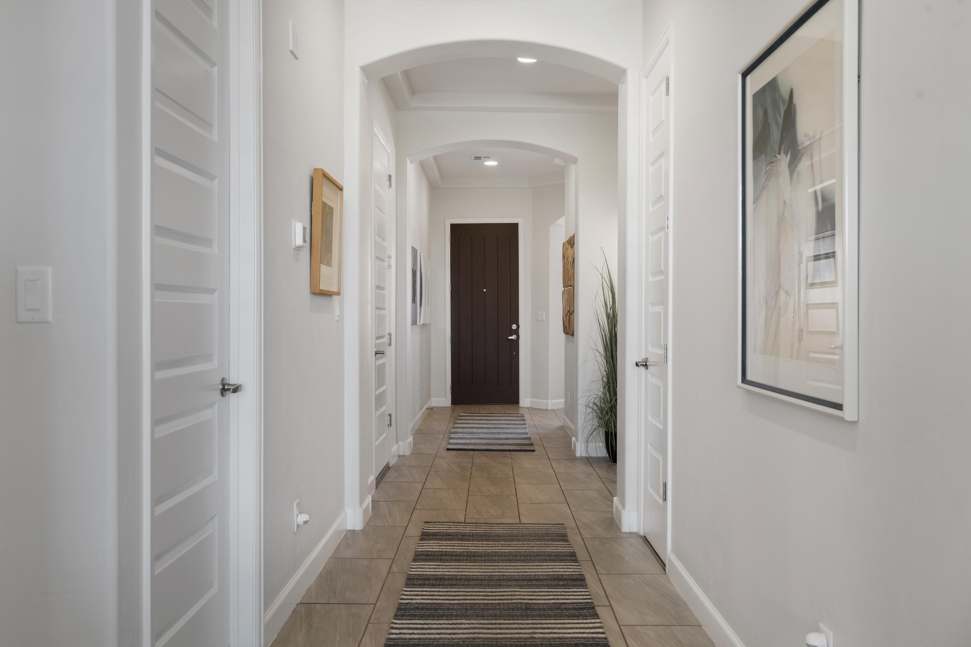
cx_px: 486
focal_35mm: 30
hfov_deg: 62.8
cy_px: 324
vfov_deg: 44.3
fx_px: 796
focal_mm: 29.5
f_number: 9
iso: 320
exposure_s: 1/8
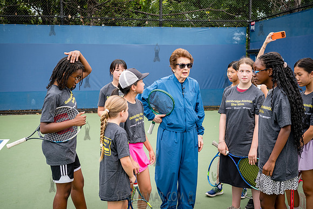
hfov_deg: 40.5
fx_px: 424
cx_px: 156
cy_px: 104
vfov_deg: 27.7
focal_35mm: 49
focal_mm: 48
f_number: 4.5
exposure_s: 1/320
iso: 400
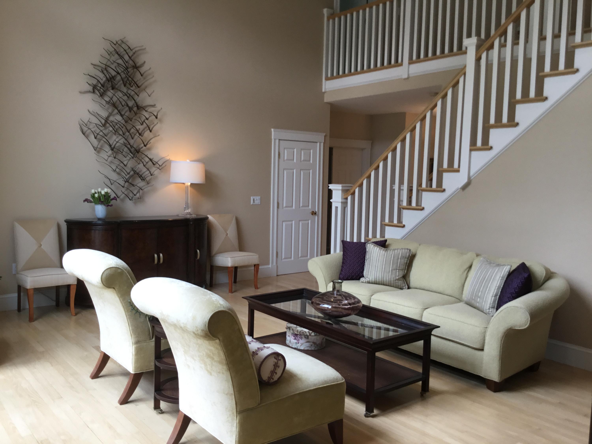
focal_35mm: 31
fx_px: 530
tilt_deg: -5.3
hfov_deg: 58.4
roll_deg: -0.7
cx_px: 296
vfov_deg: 45.4
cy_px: 222
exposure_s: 1/60
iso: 32
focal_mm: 3.3
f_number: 2.4
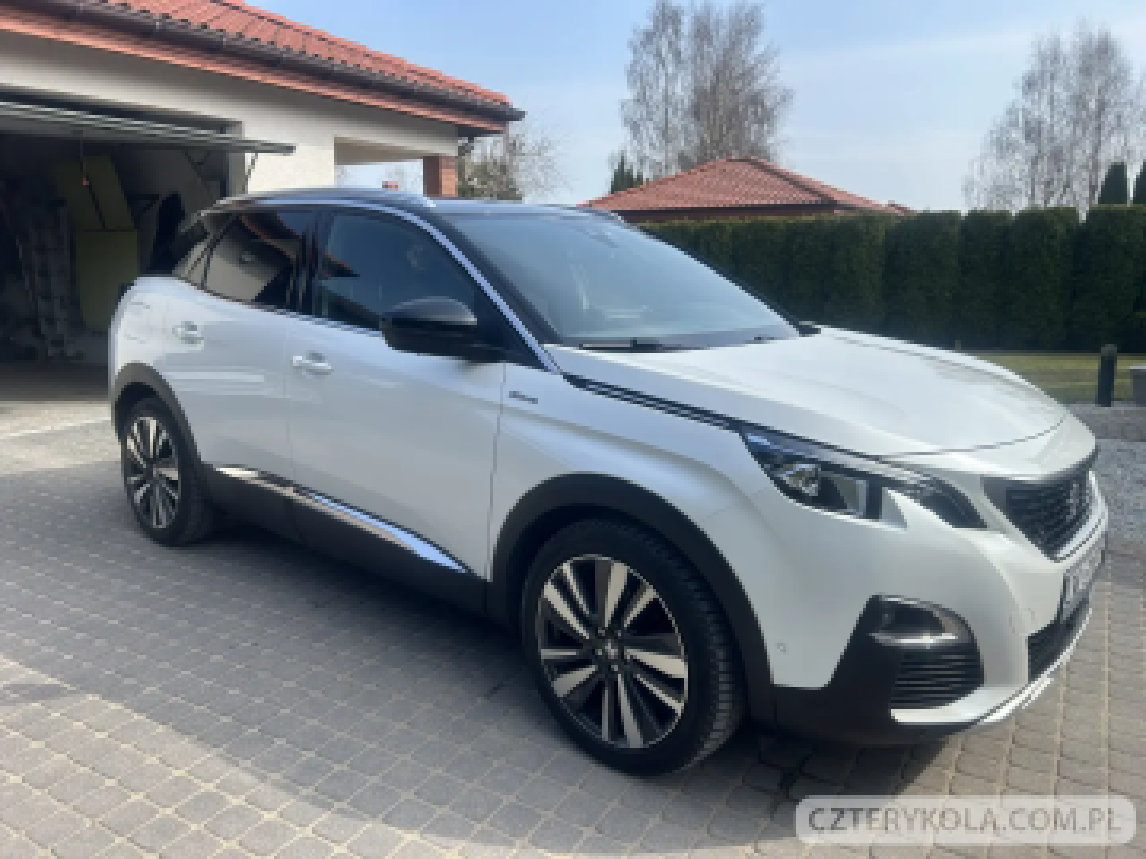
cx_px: 573
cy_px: 430
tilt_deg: -11.7
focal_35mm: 26
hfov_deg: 67.3
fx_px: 861
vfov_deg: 53.1
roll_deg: +0.7
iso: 50
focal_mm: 5.7
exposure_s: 1/2695
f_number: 1.5
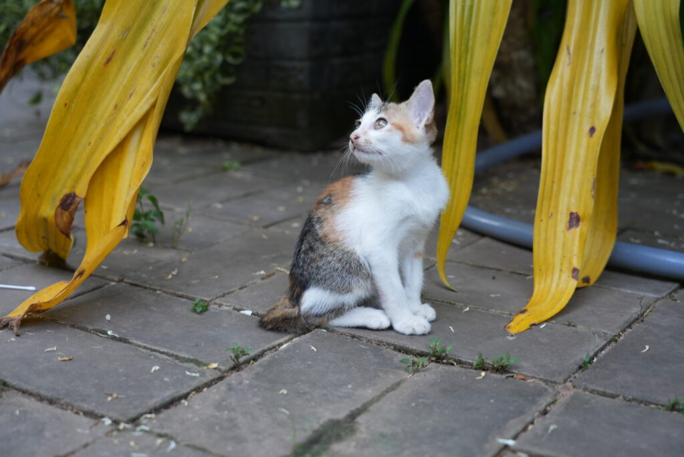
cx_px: 342
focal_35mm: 56
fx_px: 1064
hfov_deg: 35.6
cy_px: 228
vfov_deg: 24.2
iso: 800
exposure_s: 1/160
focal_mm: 56
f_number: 4
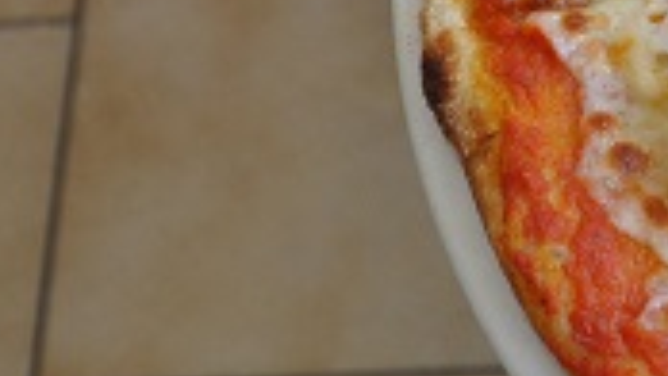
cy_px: -148
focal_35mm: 130
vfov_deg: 9.1
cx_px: 1060
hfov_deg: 15.1
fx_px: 2303
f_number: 5.6
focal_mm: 18
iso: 280
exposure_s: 1/125
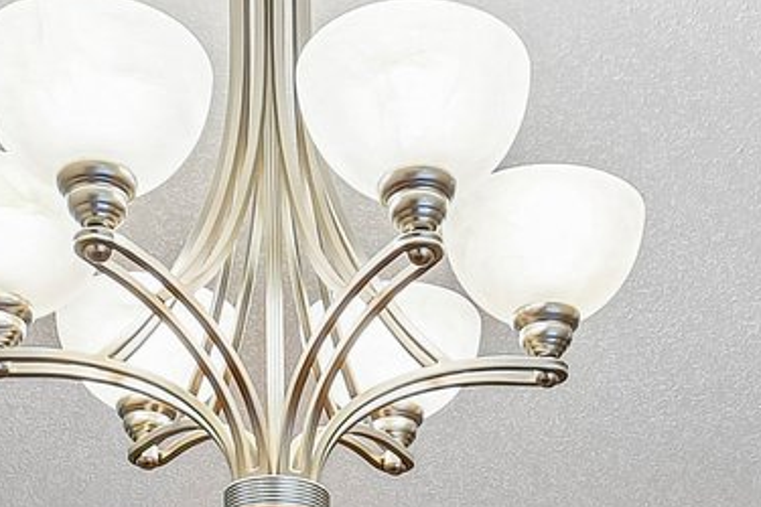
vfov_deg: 13.1
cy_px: 1169
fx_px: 1733
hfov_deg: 24.7
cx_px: 426
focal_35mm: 82
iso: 400
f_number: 6.3
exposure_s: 1/30
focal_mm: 10
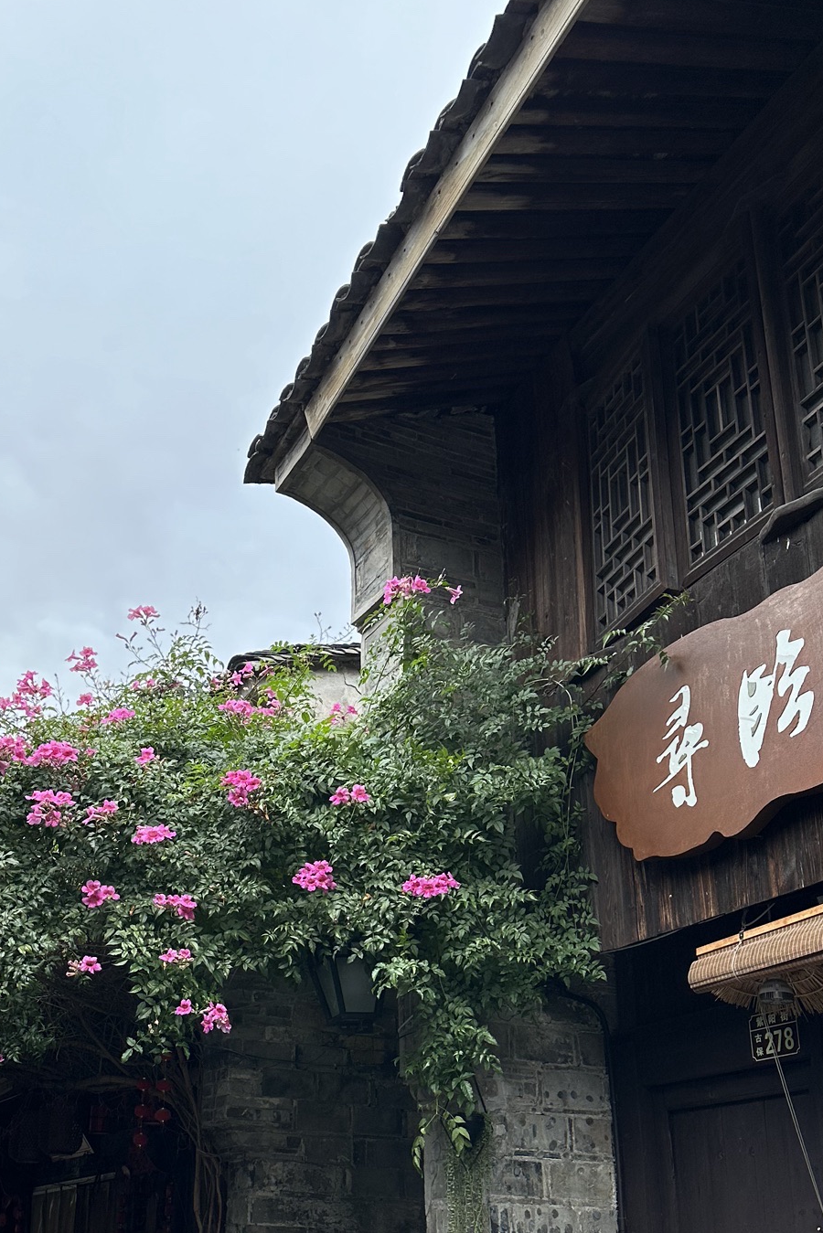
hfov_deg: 35.8
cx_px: 308
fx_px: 1268
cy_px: 820
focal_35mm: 37
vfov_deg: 51.0
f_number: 1.78
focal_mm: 6.86
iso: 80
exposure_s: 1/1040
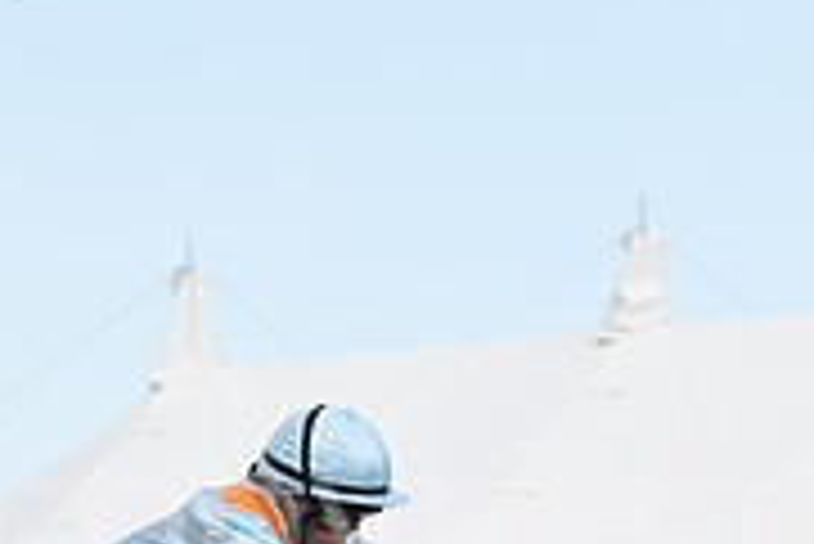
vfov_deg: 3.9
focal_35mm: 352
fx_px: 7965
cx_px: 571
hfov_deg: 5.8
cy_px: 807
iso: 500
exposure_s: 1/2000
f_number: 5.6
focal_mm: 110
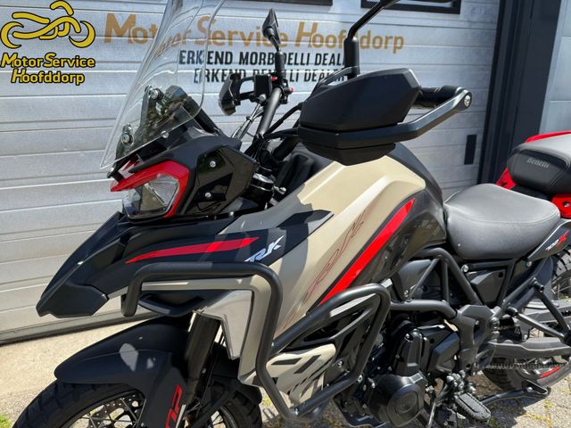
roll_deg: +0.9
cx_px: 286
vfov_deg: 56.8
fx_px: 396
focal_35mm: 24
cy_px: 214
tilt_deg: -16.9
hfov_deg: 71.6
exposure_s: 1/1553
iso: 80
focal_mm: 6.76
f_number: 1.78
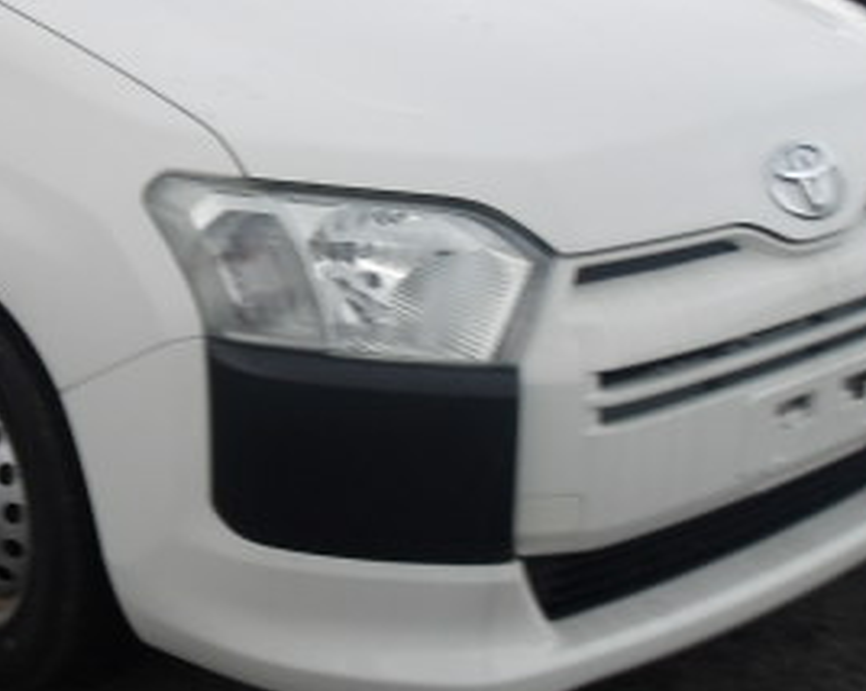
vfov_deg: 24.1
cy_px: 255
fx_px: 1614
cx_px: 139
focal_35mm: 63
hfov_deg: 29.2
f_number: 10.4
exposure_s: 1/60
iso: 218
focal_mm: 4.9
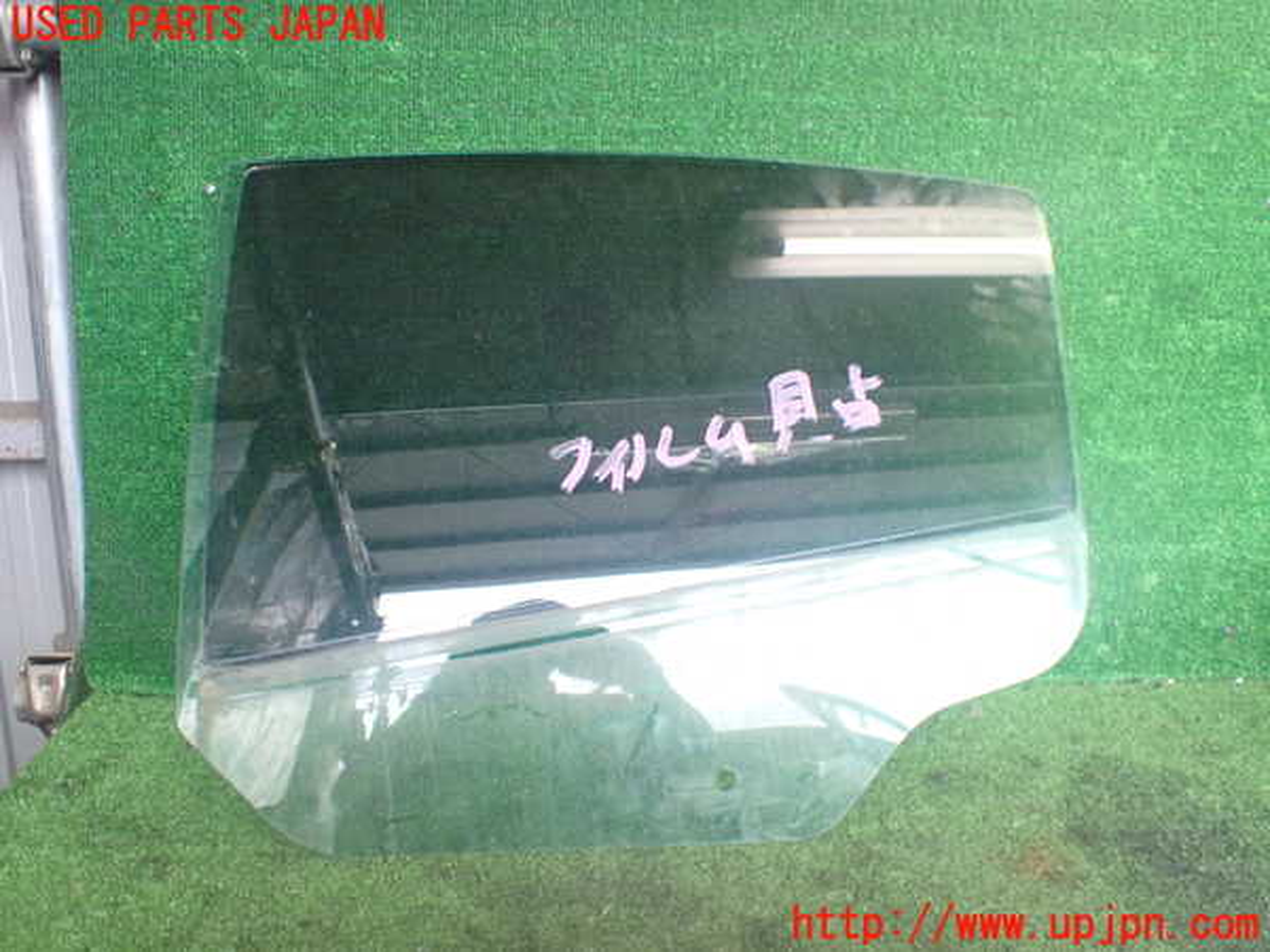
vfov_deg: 46.8
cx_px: 635
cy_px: 476
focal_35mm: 30
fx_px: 1101
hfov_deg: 60.0
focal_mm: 5.4
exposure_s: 1/125
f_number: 2.3
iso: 800
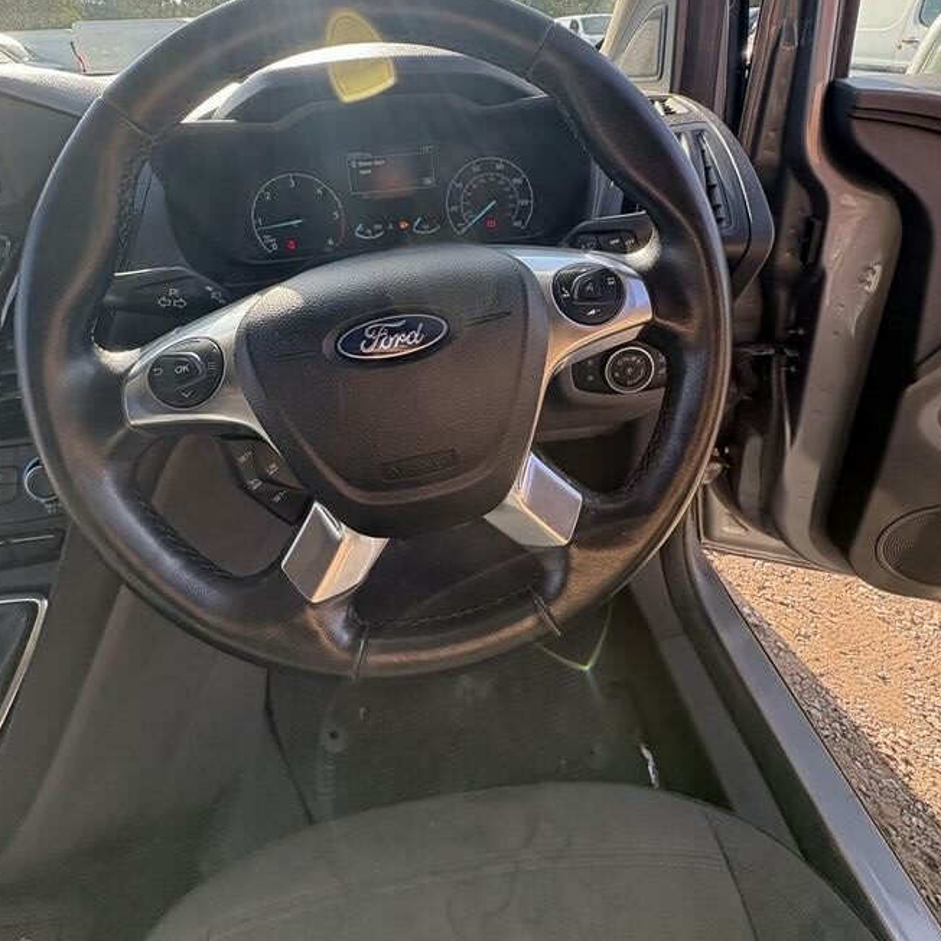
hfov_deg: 84.0
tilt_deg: -25.1
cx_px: 463
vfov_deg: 82.0
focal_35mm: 17
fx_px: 523
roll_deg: -1.2
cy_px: 341
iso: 64
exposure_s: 1/191
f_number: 2.2
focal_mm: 2.22
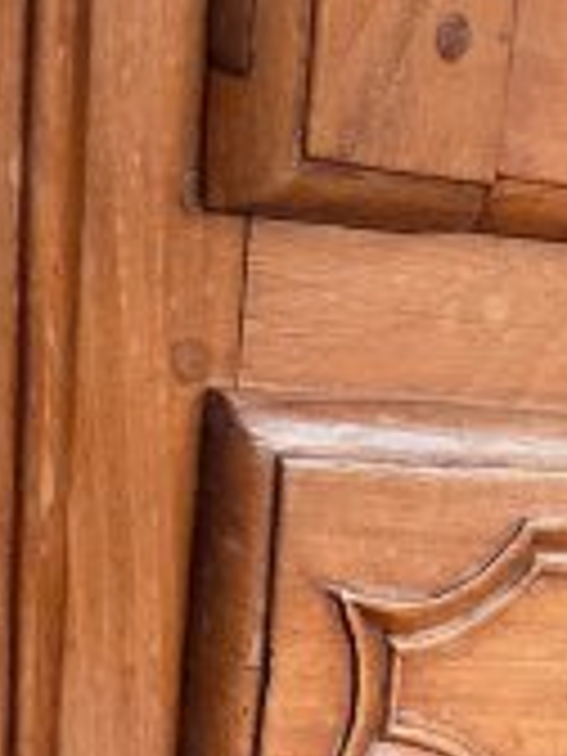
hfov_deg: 8.5
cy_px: 2110
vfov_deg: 9.8
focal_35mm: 164
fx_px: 3582
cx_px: 1166
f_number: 1.8
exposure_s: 1/120
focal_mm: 5.4
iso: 1250
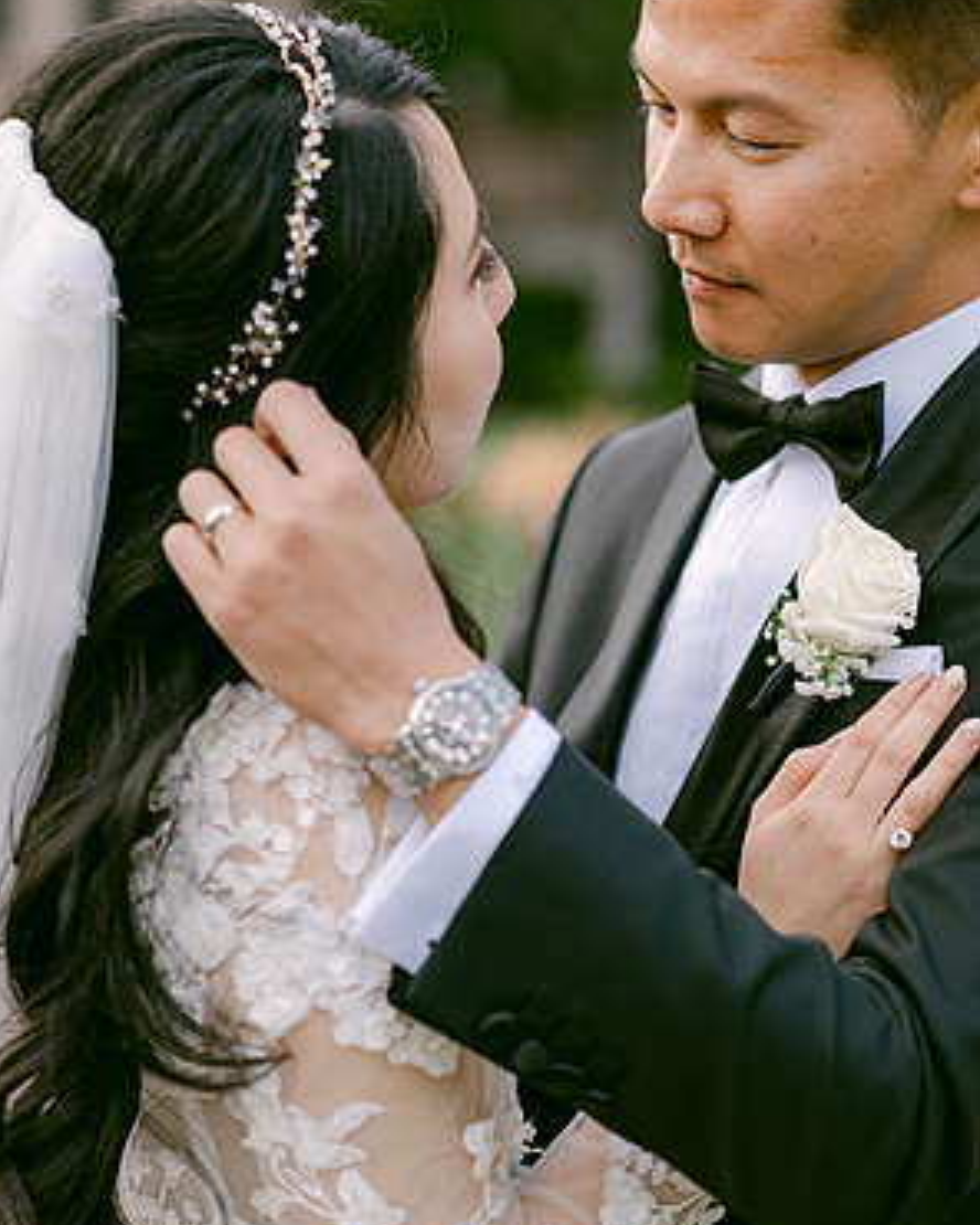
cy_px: 616
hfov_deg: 15.9
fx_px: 3517
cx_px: 487
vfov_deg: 19.8
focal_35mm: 97
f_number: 2.8
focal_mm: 85
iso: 100
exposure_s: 1/400
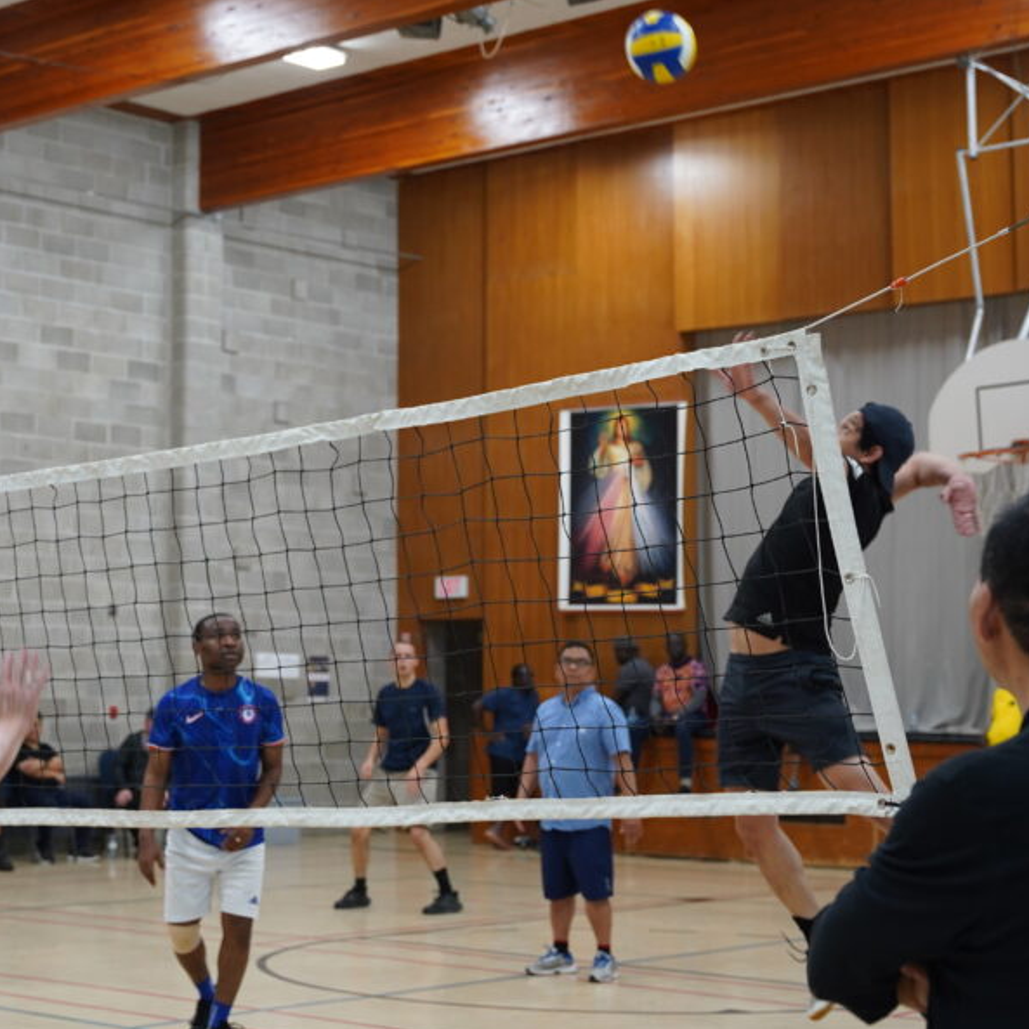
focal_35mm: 67
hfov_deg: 25.7
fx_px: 2239
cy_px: 464
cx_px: 344
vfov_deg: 25.9
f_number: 3.2
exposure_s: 1/160
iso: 1600
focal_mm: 45.4
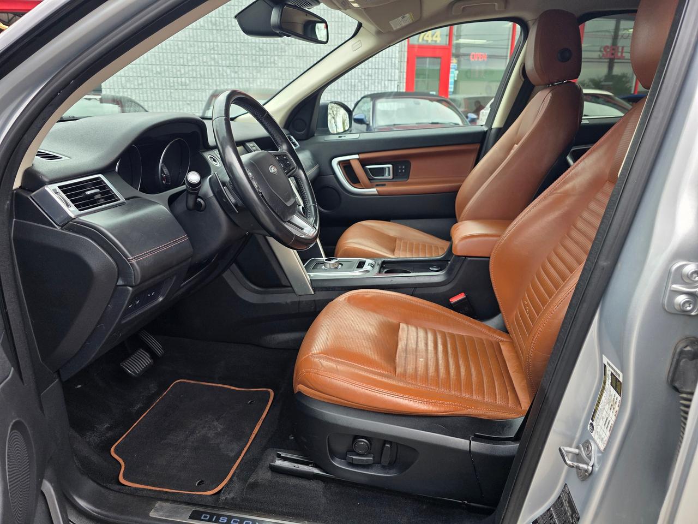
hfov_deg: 73.9
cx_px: 349
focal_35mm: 23
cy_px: 262
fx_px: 464
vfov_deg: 58.9
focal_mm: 6.3
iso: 50
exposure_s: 1/359
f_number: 1.7
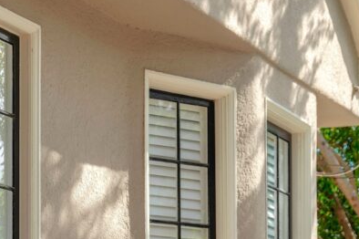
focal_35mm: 121
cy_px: 141
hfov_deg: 16.7
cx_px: 32
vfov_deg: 11.3
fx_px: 1206
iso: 100
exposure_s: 1/320
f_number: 5.6
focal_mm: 62
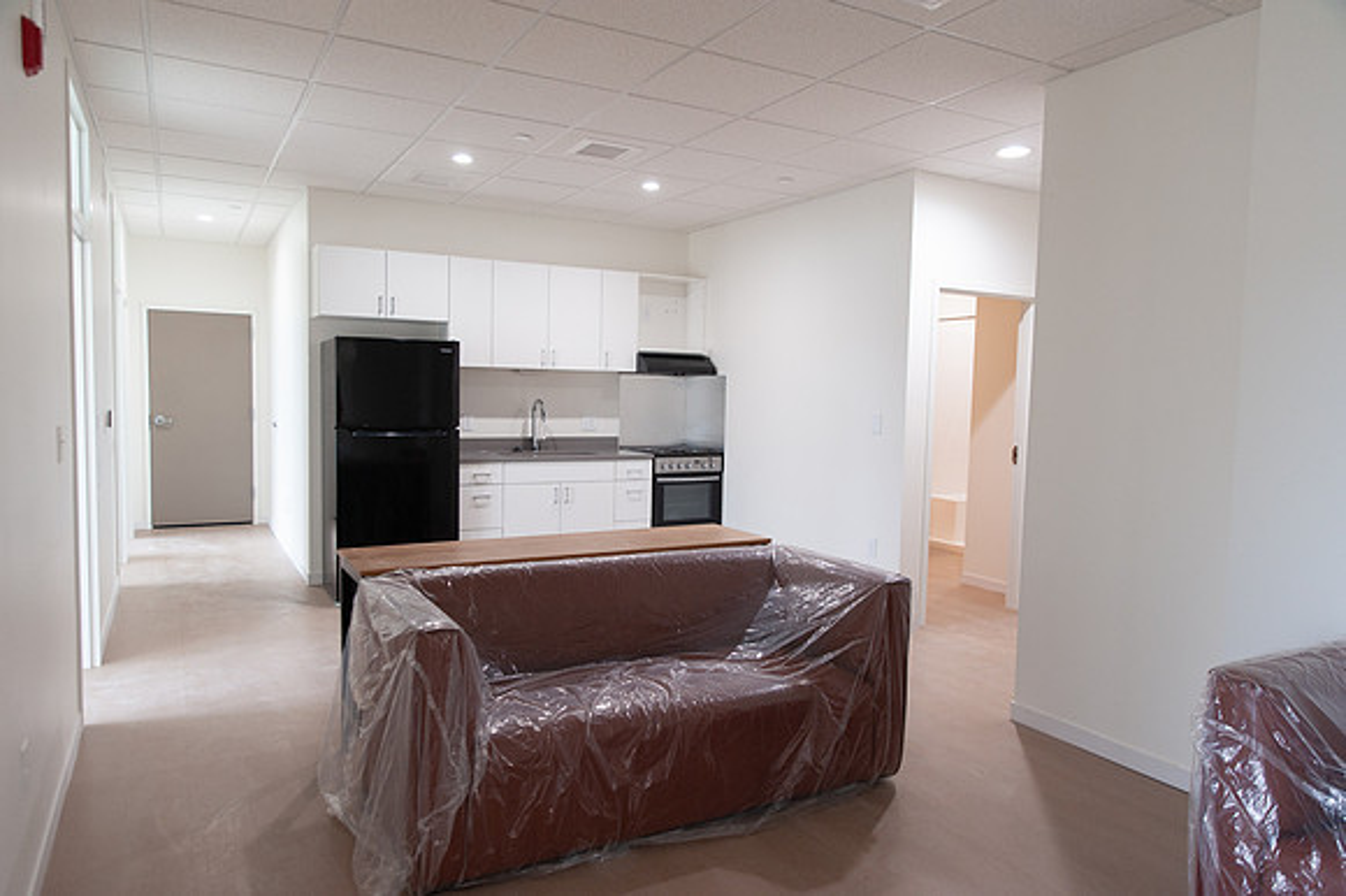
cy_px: 448
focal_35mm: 24
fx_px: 897
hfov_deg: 73.8
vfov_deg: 53.1
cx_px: 673
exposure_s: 1/125
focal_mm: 24
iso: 640
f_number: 2.8
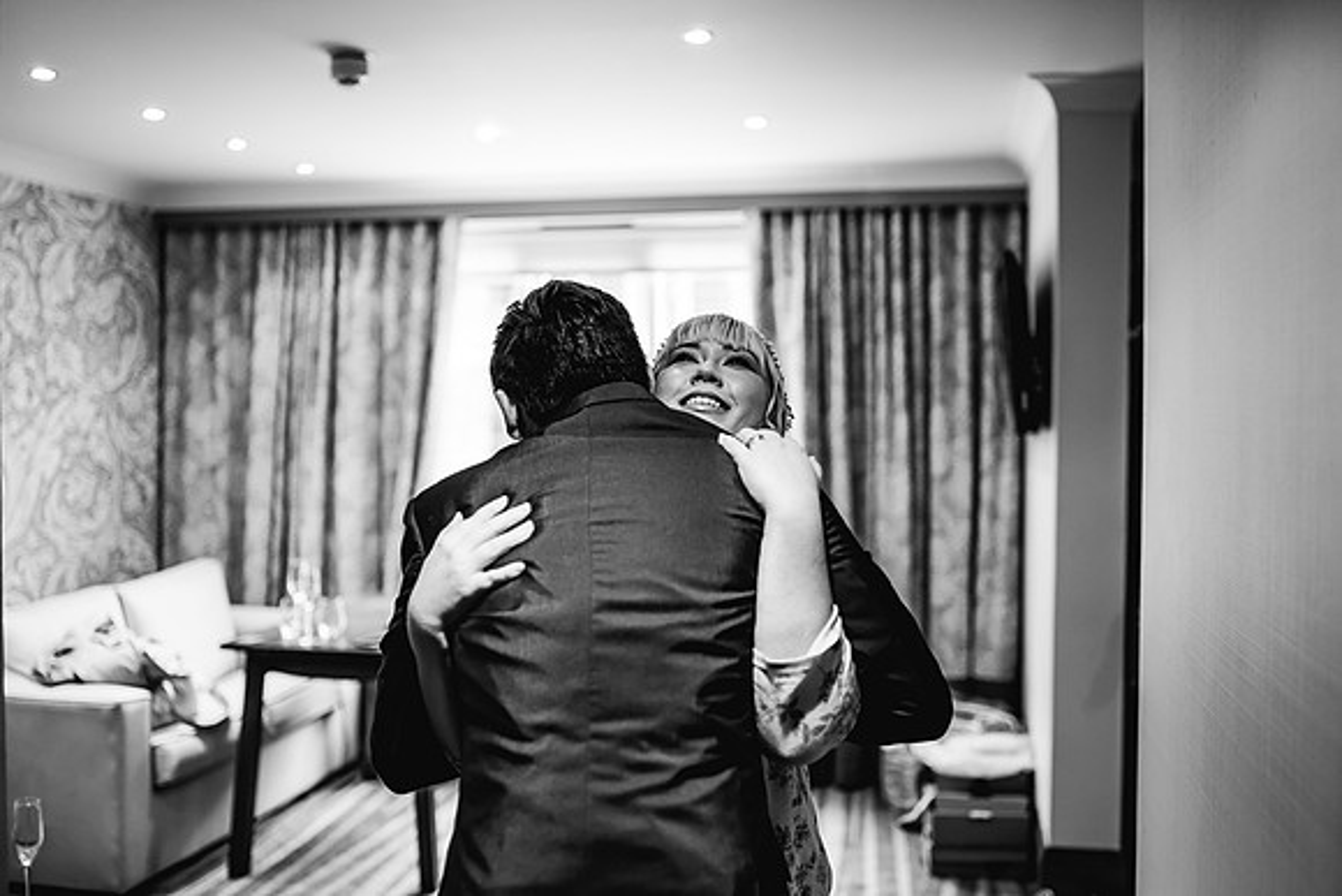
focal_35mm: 38
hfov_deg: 51.3
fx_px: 1399
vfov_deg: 35.5
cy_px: 448
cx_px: 671
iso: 500
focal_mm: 35
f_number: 1.6
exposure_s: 1/250
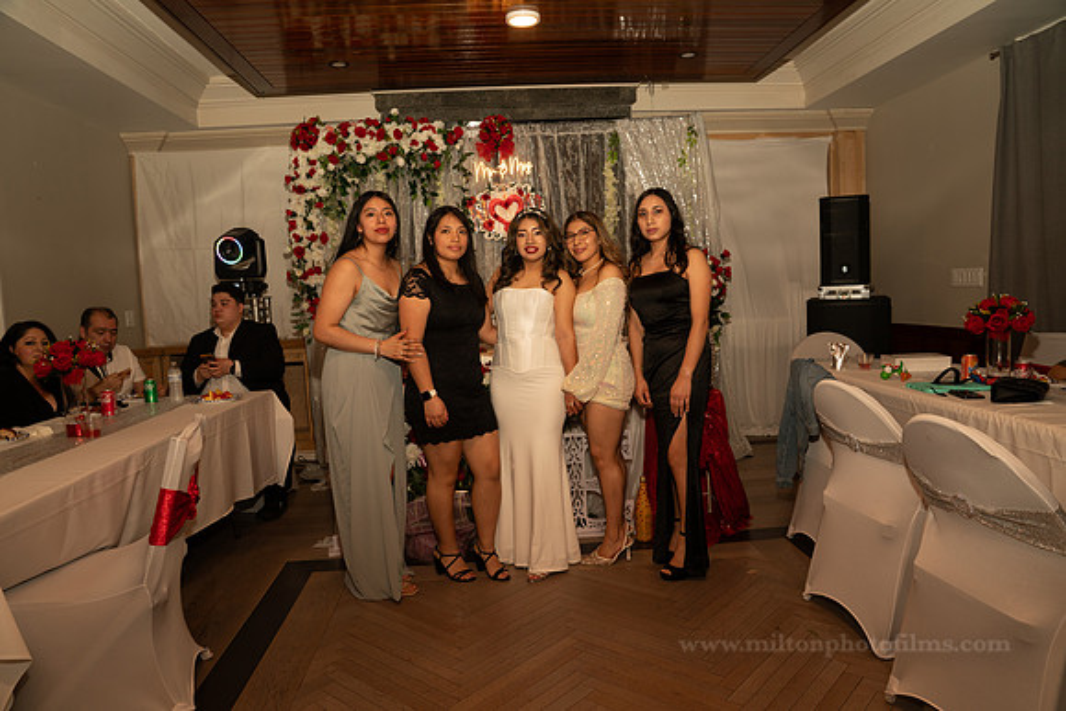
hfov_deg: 73.7
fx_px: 711
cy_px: 356
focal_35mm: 24
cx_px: 533
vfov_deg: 53.2
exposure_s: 1/80
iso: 500
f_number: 5
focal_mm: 24
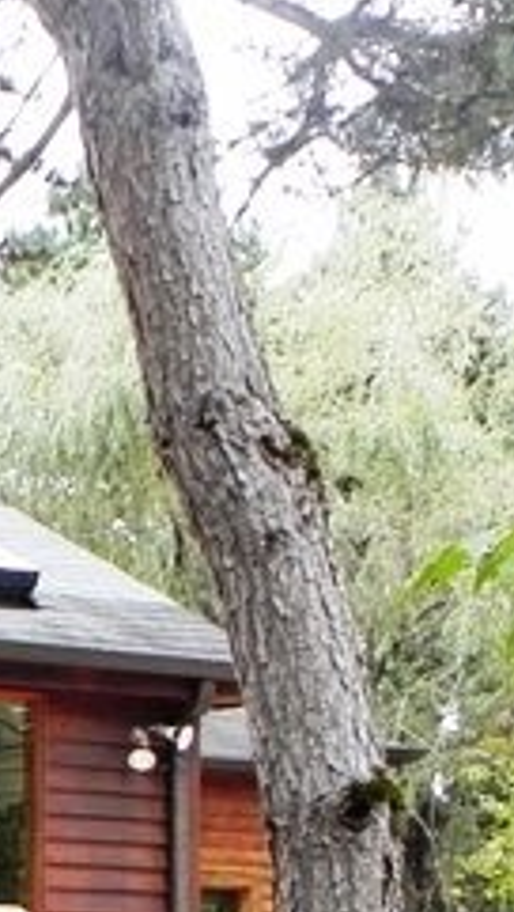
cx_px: -393
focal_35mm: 107
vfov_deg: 19.7
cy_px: 753
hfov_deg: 10.7
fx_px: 2586
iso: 160
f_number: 3.5
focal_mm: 6.6
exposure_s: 1/101
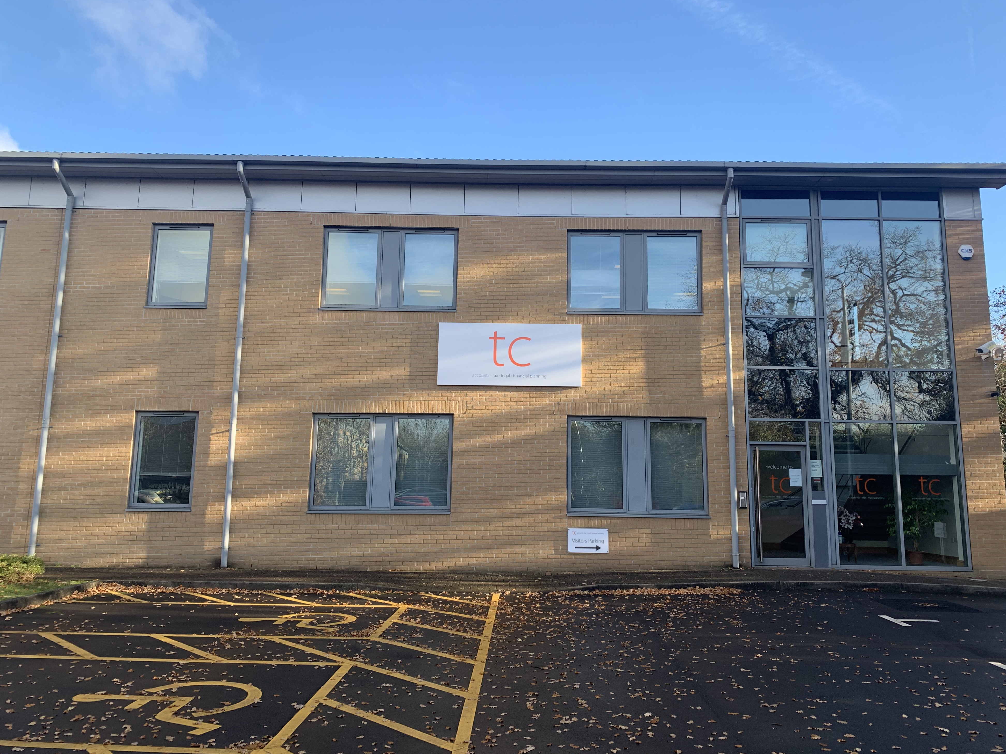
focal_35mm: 27
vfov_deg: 51.3
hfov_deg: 65.3
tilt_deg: +10.3
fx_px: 785
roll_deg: -0.6
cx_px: 522
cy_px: 370
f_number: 1.8
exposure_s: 1/476
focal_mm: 4.25
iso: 25
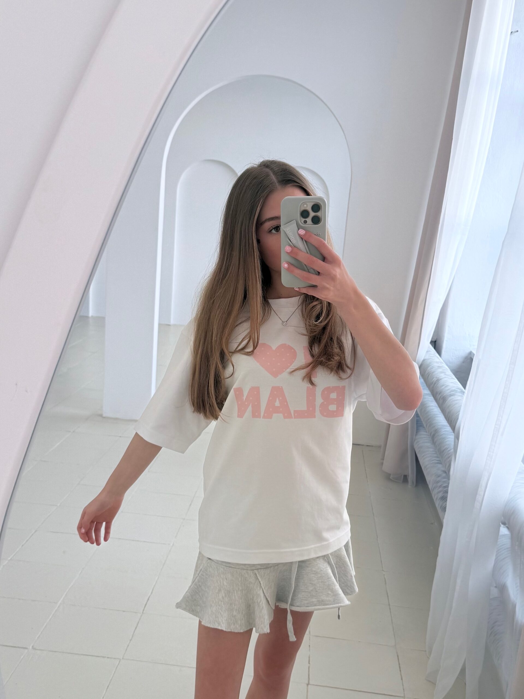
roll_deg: -4.3
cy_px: 350
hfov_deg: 56.8
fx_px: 484
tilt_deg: -11.7
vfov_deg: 71.6
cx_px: 262
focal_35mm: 24
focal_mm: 6.76
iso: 50
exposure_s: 1/146
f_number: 1.78
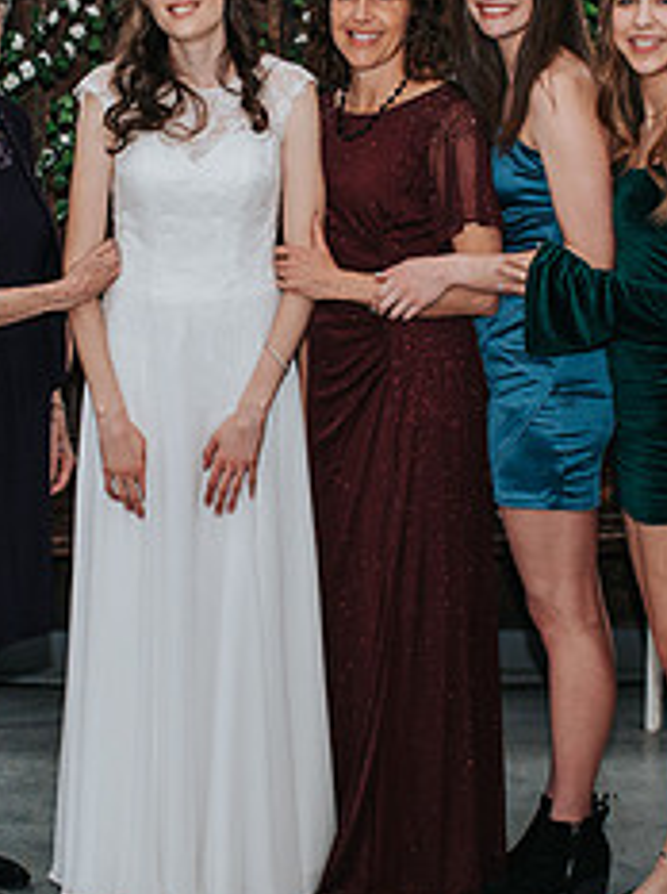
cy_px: 335
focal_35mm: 94
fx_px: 2422
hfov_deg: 15.7
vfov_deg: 20.9
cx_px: 235
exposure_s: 1/200
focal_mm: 35
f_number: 4.5
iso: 1000
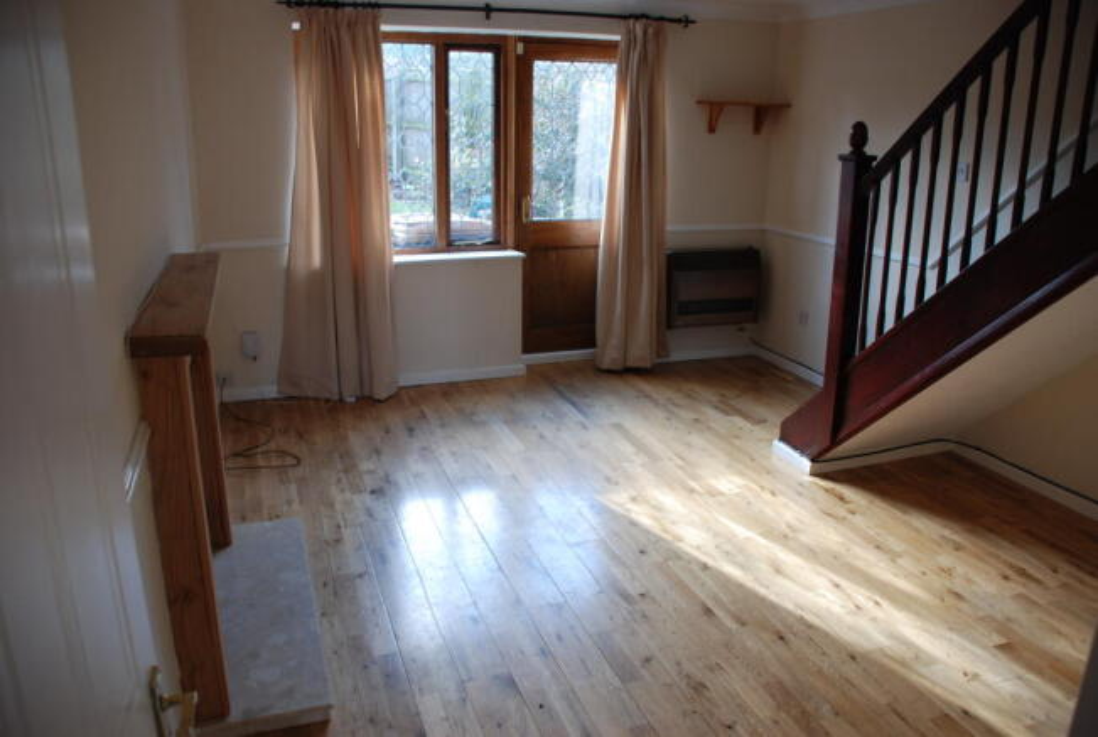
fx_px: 825
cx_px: 549
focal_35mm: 27
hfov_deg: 67.3
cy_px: 368
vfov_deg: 48.1
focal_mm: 18
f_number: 3.5
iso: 200
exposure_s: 1/40
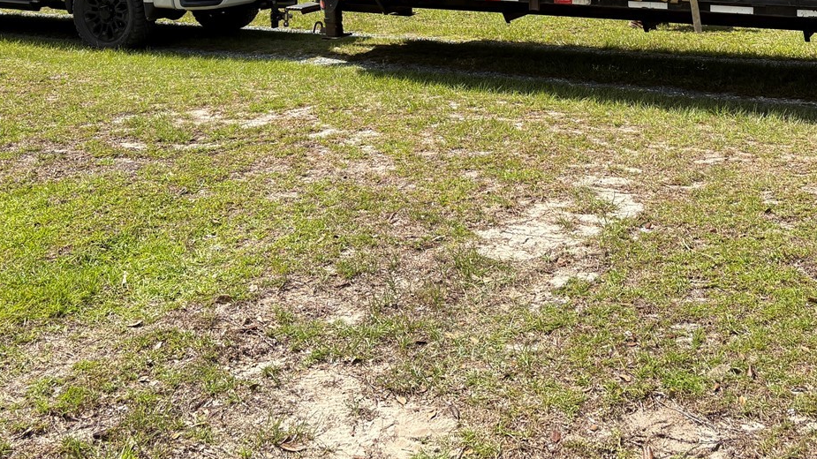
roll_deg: +2.7
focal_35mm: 49
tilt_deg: -0.2
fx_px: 1061
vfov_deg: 22.8
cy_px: -63
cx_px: 455
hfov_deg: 42.0
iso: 50
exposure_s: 1/2075
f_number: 1.6
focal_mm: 5.96
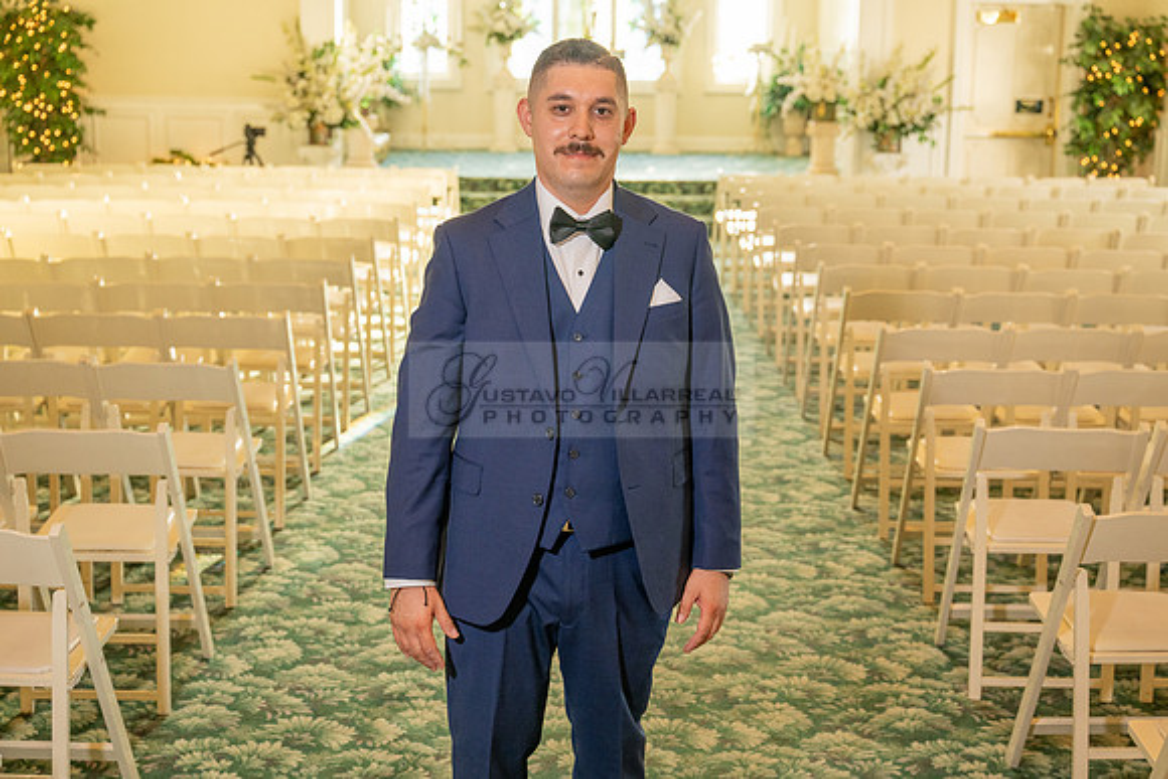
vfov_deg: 25.5
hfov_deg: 37.5
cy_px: 390
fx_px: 1720
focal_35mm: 53
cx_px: 584
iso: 1000
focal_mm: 53
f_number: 4.5
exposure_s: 1/125
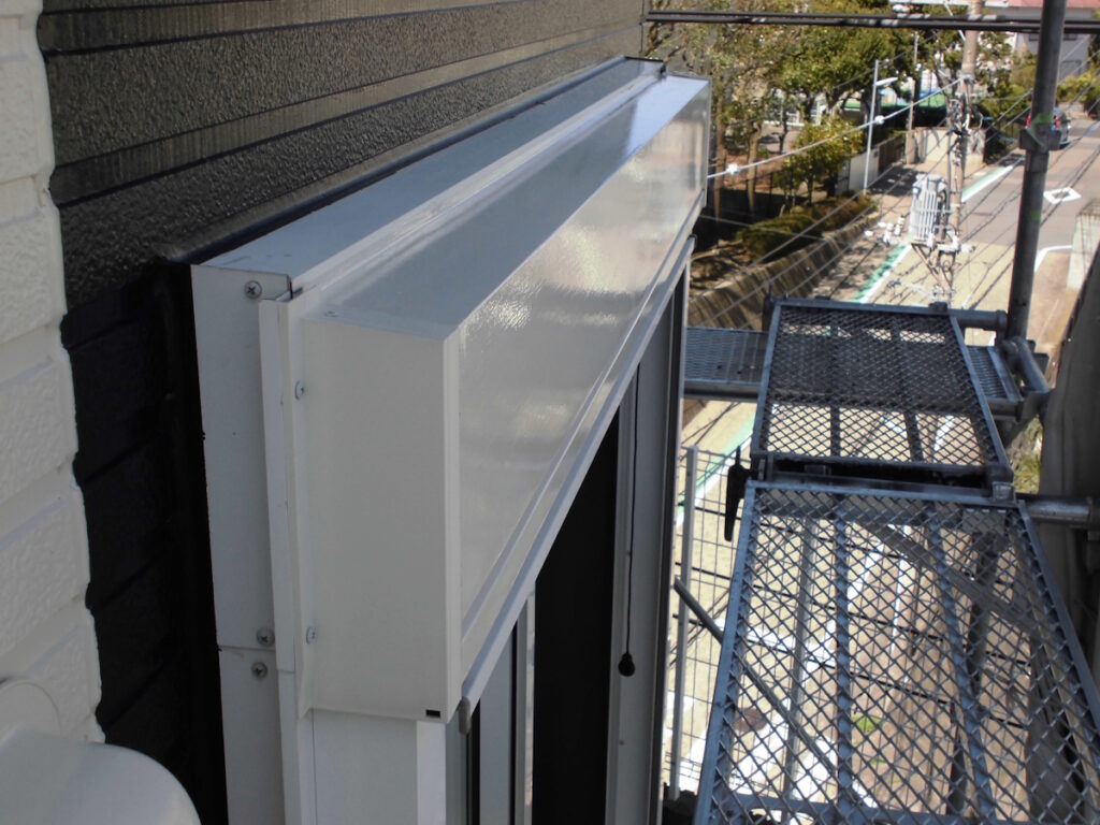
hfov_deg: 43.9
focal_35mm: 43
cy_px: 412
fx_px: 1366
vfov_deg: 33.6
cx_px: 550
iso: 100
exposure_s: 1/250
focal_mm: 7.8
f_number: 4.5
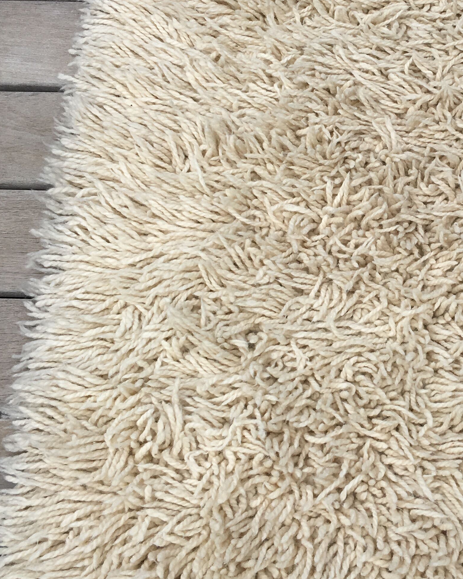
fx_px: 1010
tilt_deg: -63.3
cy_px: 255
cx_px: 406
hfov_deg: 25.1
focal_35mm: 59
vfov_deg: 31.9
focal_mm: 4.15
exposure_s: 1/1099
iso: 25
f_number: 2.2
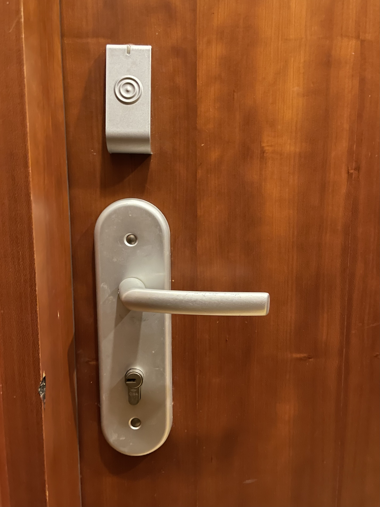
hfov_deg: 53.1
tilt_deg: -8.5
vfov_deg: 67.3
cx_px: 190
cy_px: 254
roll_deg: +1.8
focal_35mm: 26
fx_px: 381
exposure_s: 1/25
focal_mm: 4.2
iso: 1000
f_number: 1.6
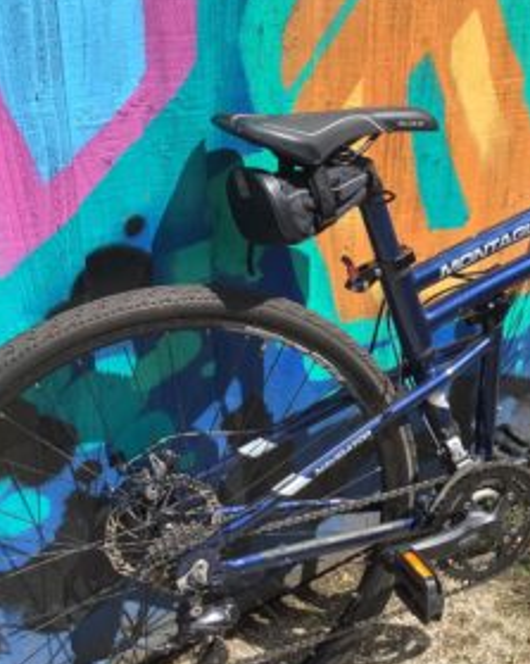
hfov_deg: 28.6
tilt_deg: -30.7
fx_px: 1020
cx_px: 416
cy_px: 357
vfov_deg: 36.0
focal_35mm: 52
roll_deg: -7.6
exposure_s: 1/754
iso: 25
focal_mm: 3.3
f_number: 2.4
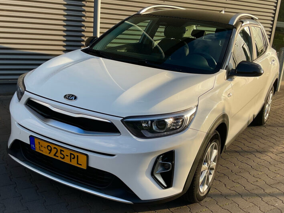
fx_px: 345
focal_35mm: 42
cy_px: 122
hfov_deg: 44.8
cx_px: 147
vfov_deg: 34.3
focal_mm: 3
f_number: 1.8
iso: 16
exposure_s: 1/666
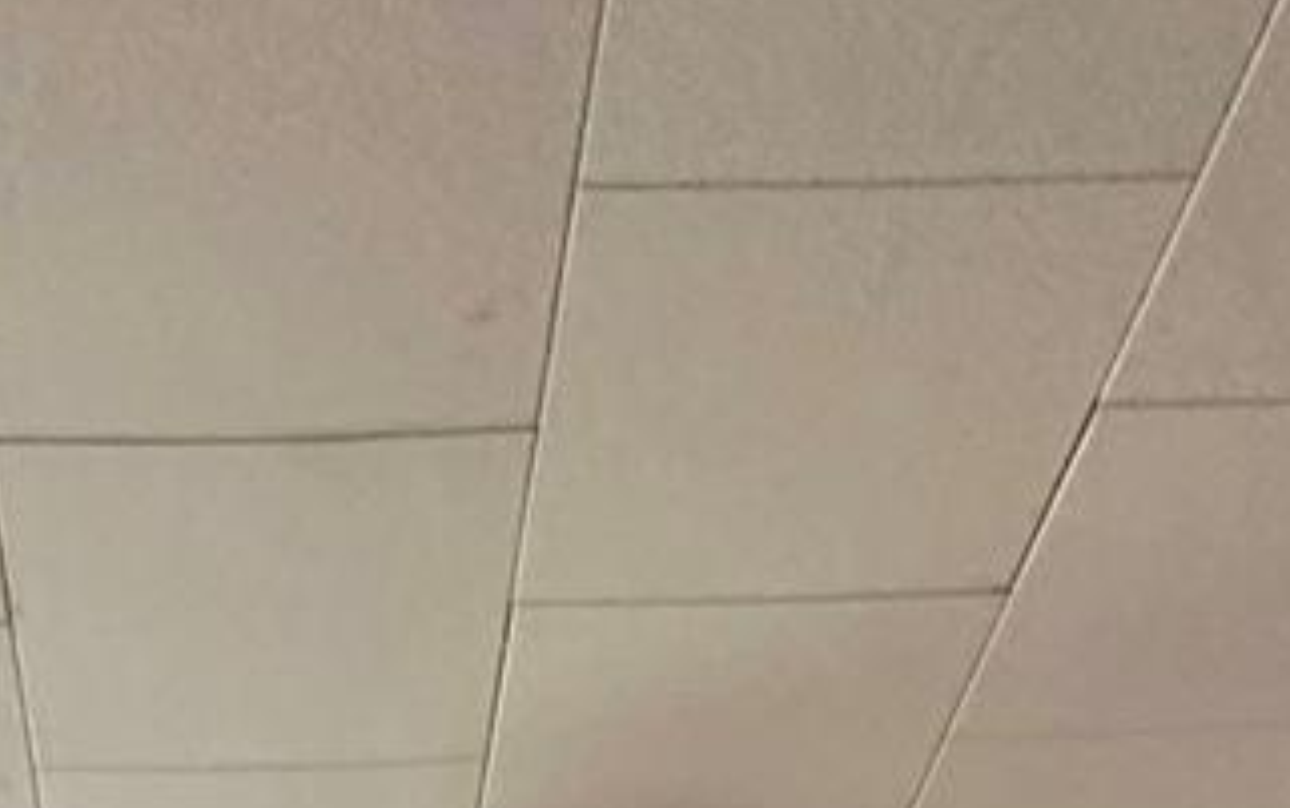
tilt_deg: -9.3
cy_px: 2605
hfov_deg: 28.4
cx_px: 281
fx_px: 2497
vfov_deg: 10.5
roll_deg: +1.3
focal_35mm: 71
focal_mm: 2.22
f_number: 2.2
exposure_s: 1/60
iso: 320
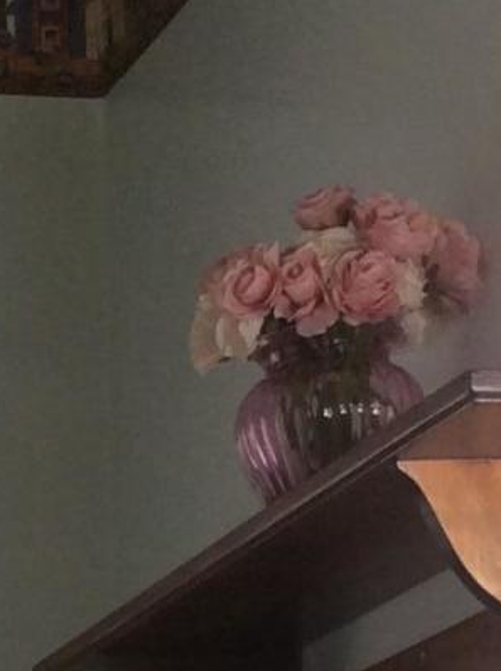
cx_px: -139
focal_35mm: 161
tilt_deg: -6.4
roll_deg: +1.8
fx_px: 3117
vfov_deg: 10.7
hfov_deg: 9.0
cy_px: 1546
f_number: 2.4
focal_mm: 3.3
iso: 40
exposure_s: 1/24
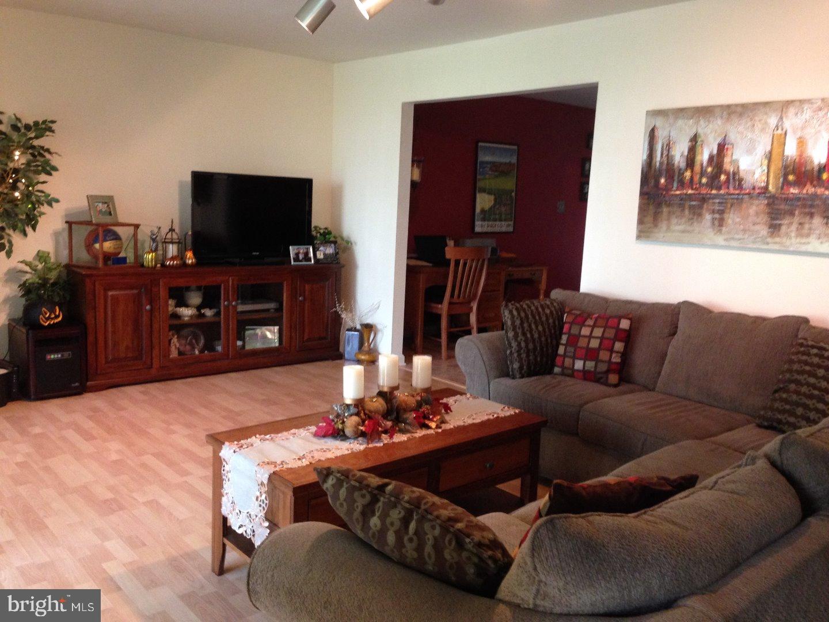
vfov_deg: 42.9
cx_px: 414
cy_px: 311
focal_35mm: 33
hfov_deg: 55.4
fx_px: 790
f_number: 2.4
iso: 250
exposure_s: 1/20
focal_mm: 4.12
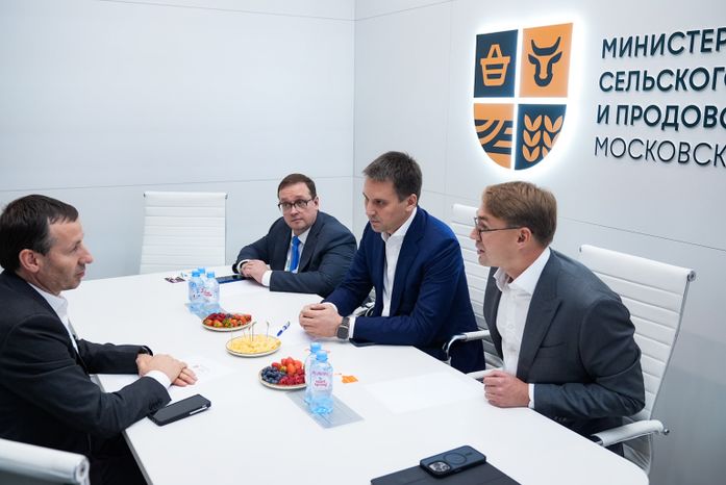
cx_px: 363
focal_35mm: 33
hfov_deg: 57.2
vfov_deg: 40.0
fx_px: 666
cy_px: 242
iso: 1000
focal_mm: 33
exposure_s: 1/160
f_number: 4.5
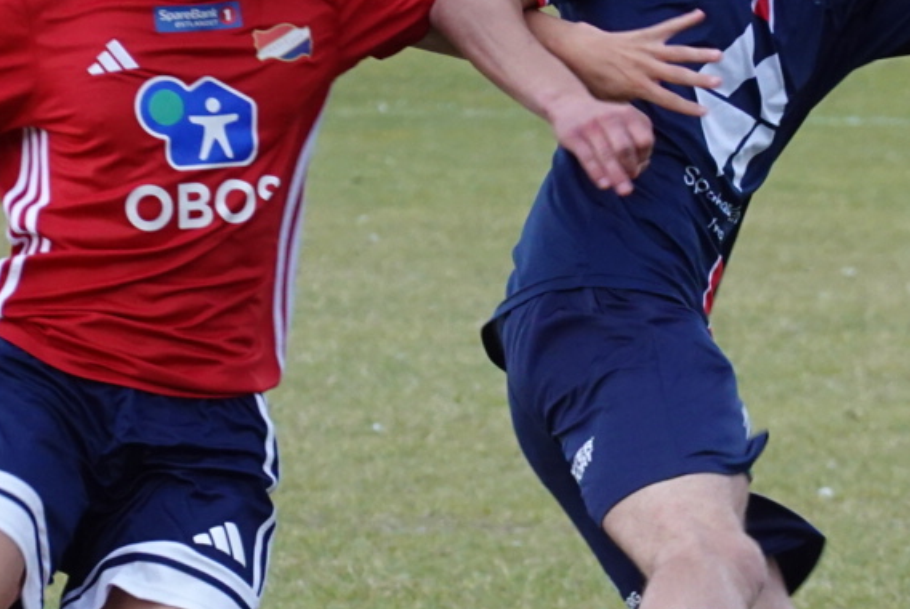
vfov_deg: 2.4
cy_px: 393
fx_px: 14398
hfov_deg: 3.6
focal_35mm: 569
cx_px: 489
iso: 800
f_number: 4.5
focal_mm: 72
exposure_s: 1/400
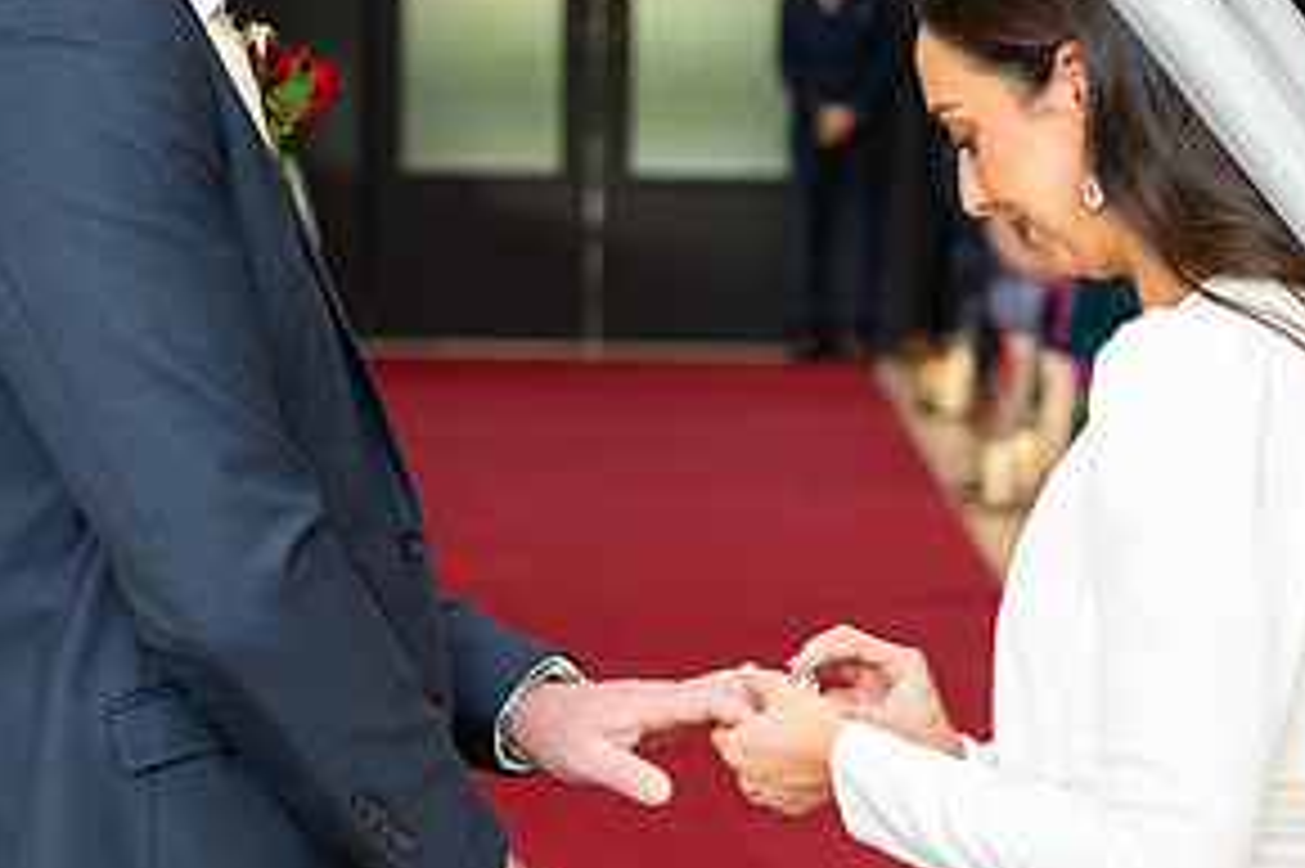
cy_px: 335
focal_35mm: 120
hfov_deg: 17.1
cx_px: 504
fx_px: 4347
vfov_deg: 11.4
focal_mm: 60
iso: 640
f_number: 3.5
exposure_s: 1/160
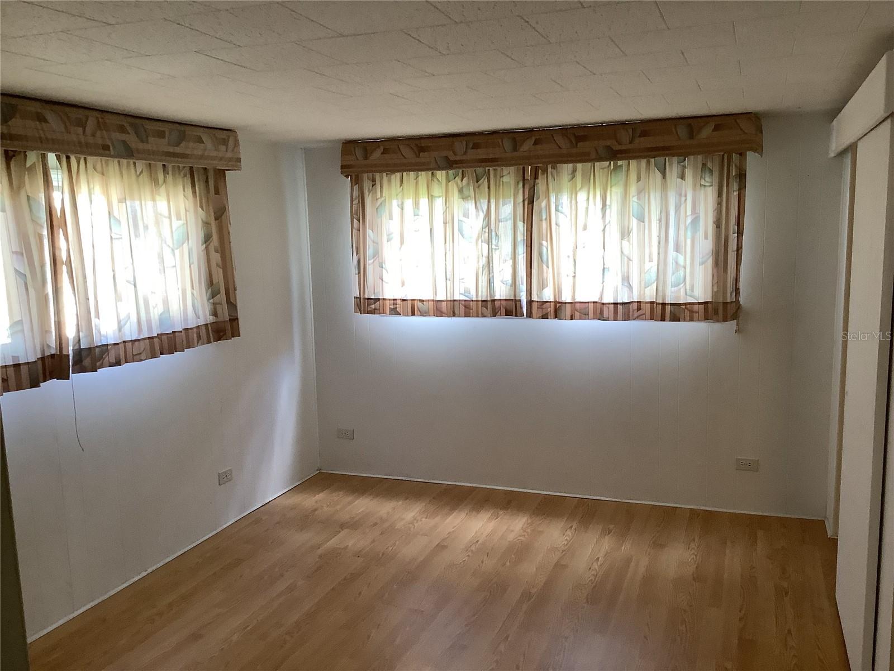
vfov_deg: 45.4
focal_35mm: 31
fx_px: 801
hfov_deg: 58.4
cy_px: 336
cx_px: 447
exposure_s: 1/60
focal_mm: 3.3
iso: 125
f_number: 2.4
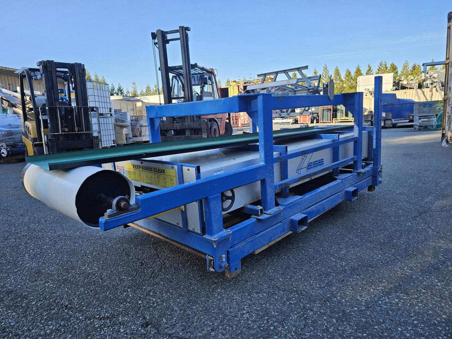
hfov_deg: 73.9
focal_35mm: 23
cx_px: 226
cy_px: 170
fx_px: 300
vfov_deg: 58.9
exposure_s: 1/180
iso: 12
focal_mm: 6.3
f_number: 1.7
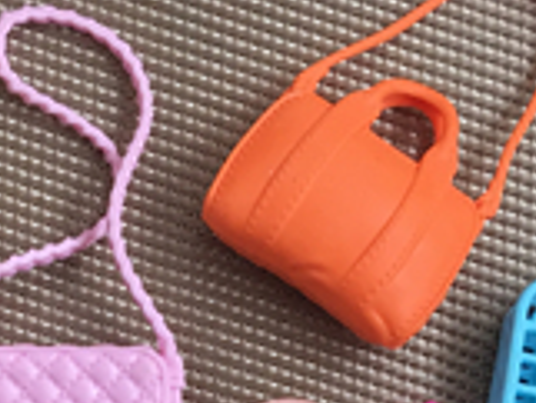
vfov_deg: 12.8
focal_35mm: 108
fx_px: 1674
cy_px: 649
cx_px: 93
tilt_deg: -86.8
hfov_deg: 18.0
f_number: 2.2
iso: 40
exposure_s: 1/17
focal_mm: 4.15
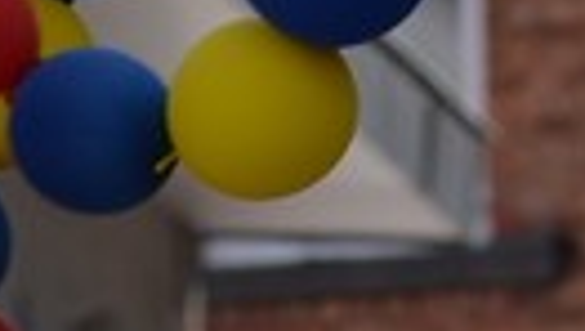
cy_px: -535
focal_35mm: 1838
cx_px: 2112
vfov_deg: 0.7
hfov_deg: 1.2
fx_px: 28540
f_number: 6.3
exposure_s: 1/400
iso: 100
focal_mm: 150
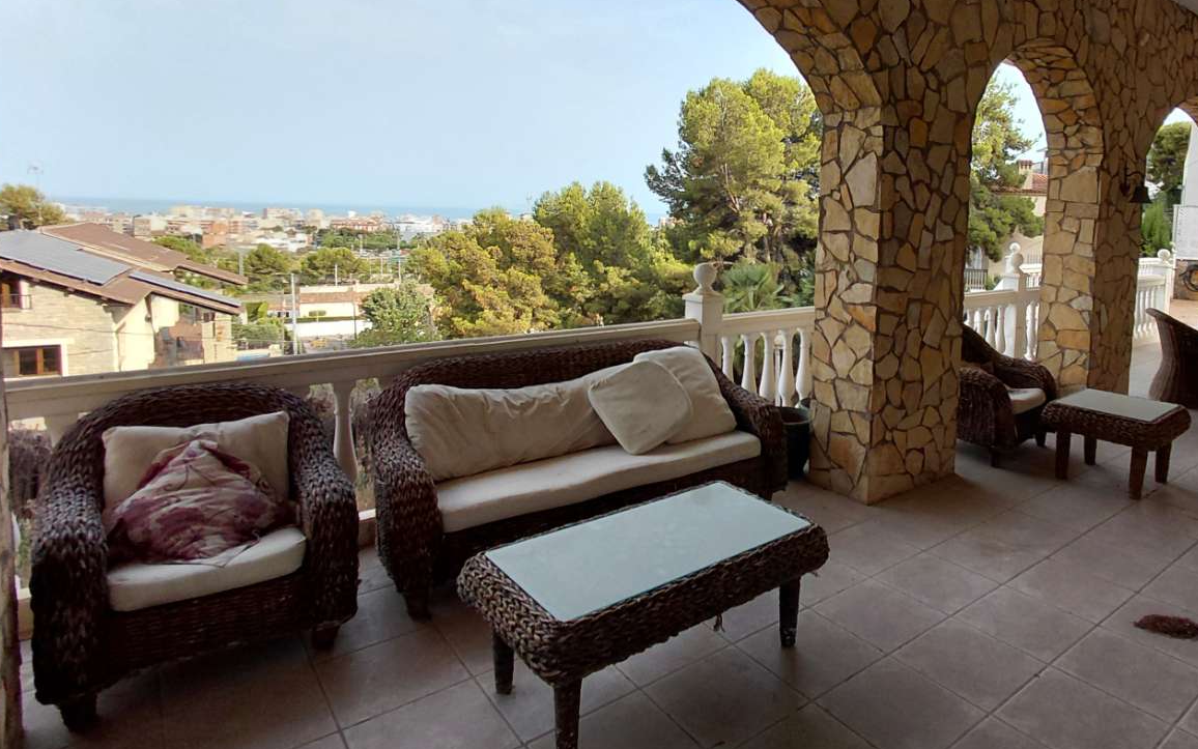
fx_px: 718
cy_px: 277
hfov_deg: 78.3
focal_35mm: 22
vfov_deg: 54.4
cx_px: 746
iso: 40
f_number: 2.2
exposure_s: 1/511
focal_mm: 1.64
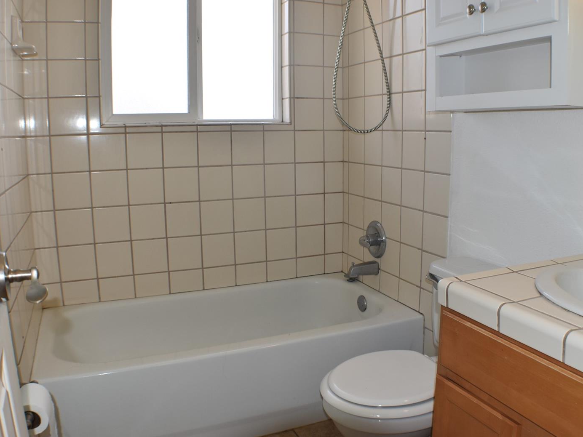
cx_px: 321
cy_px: 217
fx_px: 674
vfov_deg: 36.0
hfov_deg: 46.7
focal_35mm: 40
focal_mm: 24
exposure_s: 1/125
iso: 360
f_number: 5.6
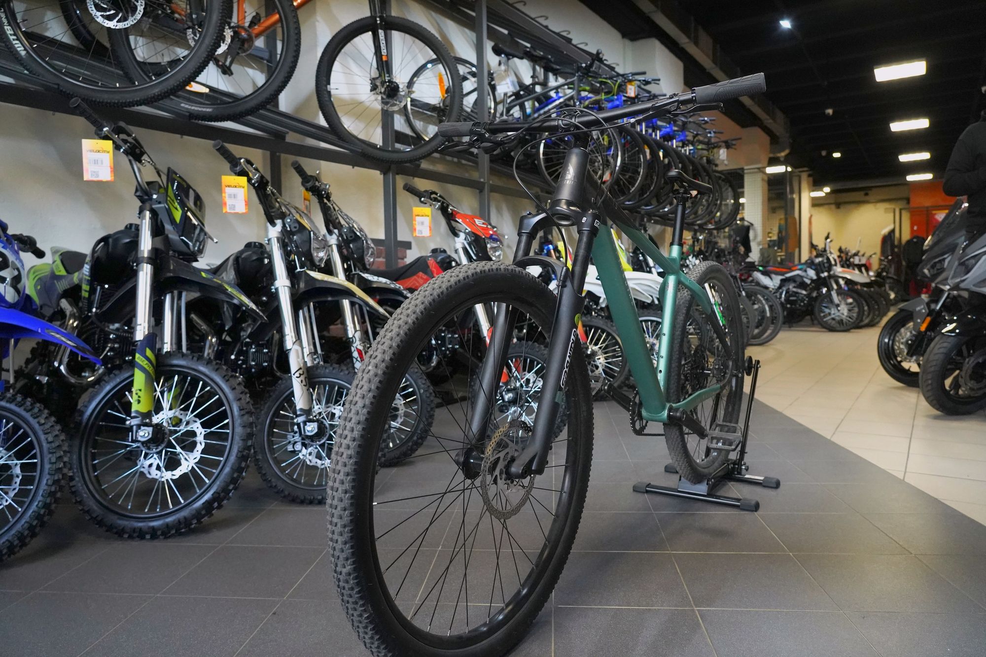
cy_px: 328
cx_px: 493
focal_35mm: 24
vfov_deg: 53.1
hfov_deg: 73.7
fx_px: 657
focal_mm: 24
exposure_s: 1/200
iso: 6400
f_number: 5
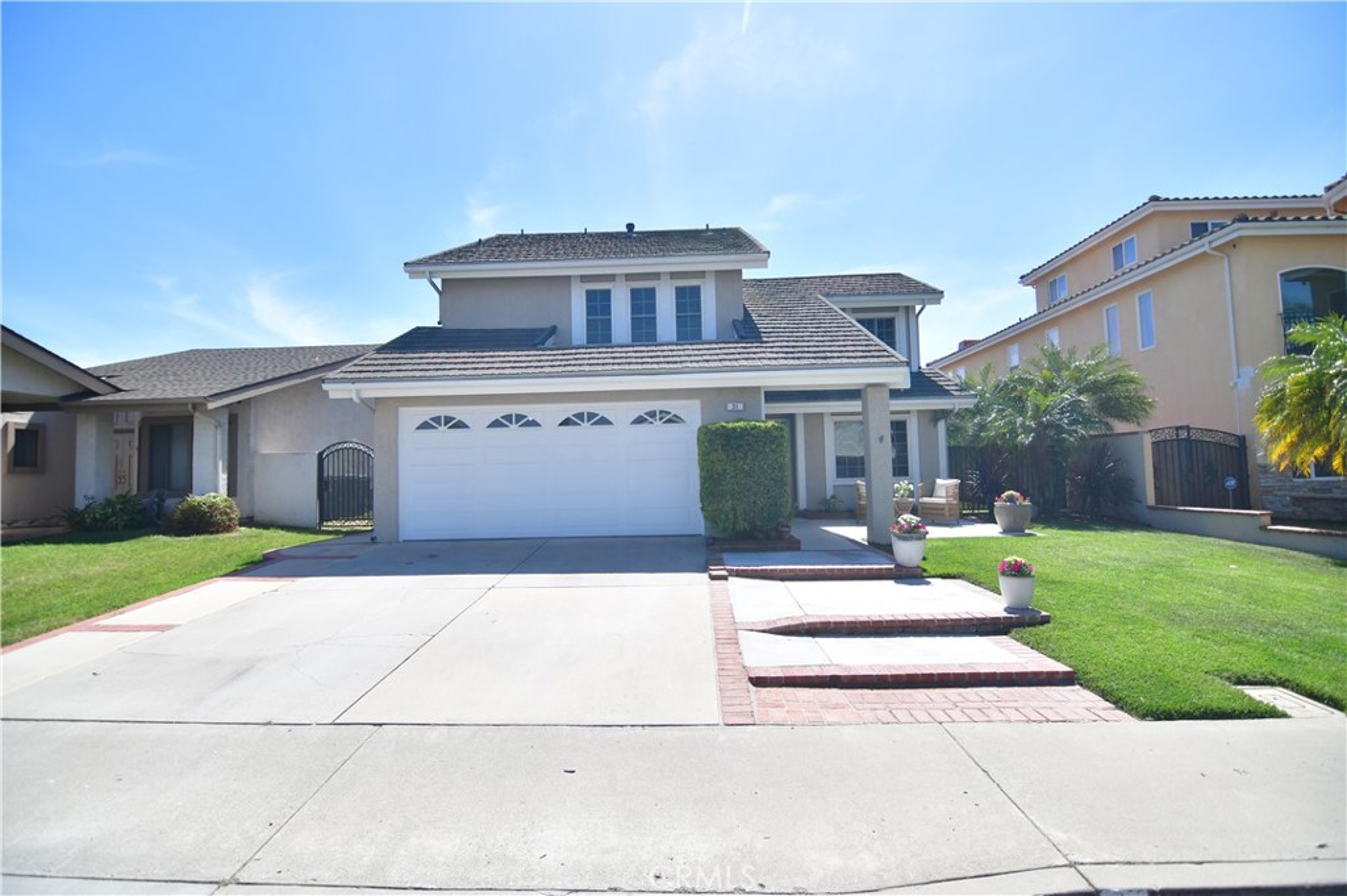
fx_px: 598
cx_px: 674
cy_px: 448
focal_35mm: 16
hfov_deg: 96.8
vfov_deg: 73.7
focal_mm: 11
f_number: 2.8
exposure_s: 1/8000
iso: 400
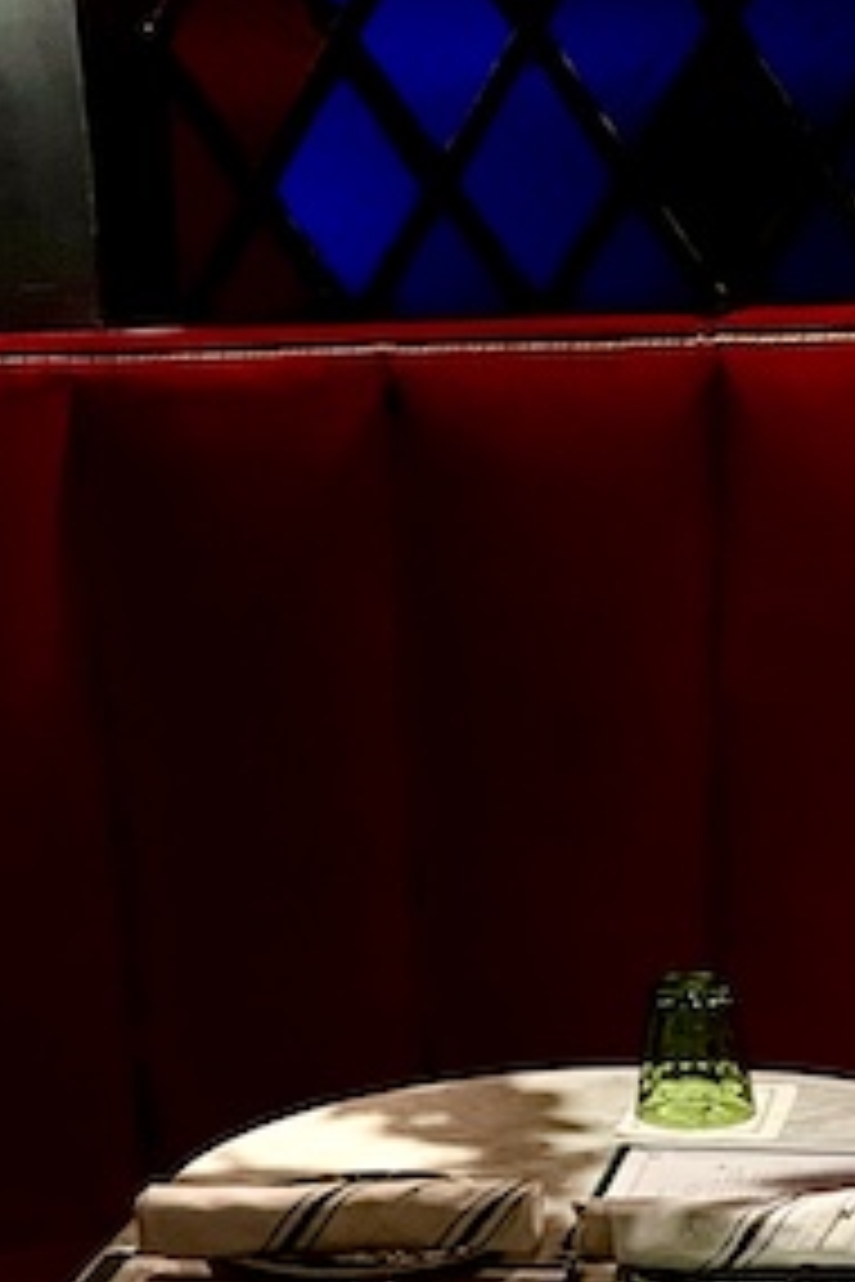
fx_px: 2600
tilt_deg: -20.2
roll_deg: +2.0
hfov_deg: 18.7
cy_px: 1206
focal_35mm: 73
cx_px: 518
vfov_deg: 26.6
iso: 640
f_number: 1.6
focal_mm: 5.1
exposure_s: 1/30
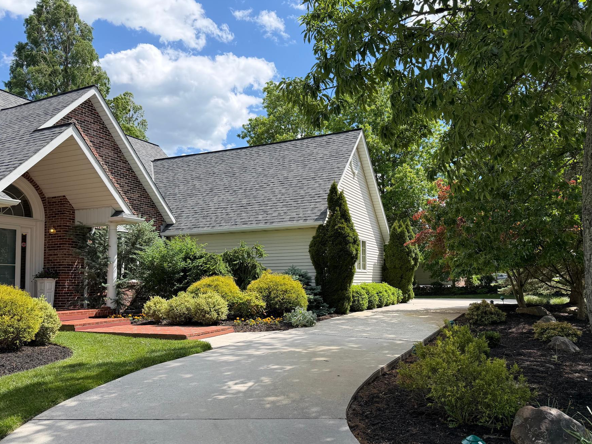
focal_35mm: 28
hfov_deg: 63.4
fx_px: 479
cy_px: 252
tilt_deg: +4.2
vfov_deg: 49.6
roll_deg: +0.9
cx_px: 304
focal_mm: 6.76
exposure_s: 1/2611
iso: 100
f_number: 1.78
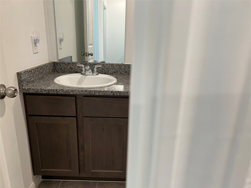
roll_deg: -1.2
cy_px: 94
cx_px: 126
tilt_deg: -17.6
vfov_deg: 53.1
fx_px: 189
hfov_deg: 67.3
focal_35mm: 26
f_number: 1.5
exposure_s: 1/60
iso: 80
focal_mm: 5.7
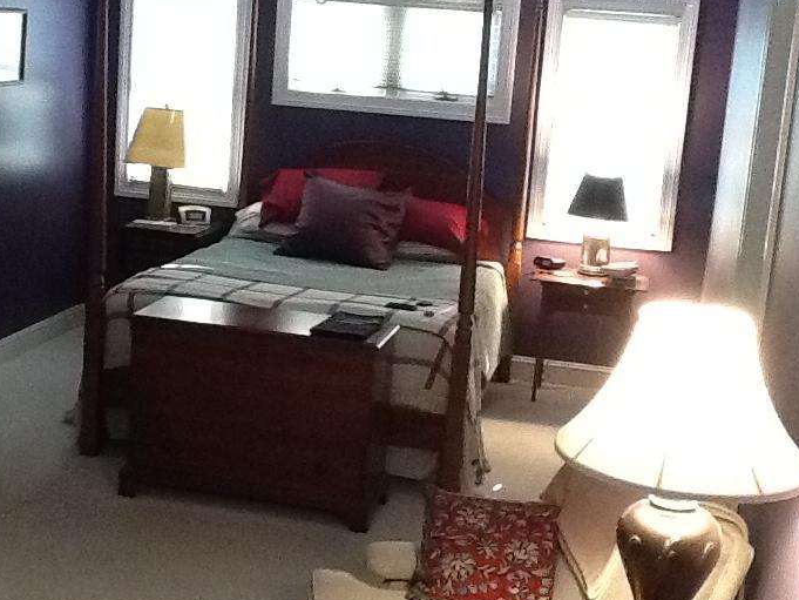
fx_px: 1431
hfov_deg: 31.1
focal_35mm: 62
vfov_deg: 23.7
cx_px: 325
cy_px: 306
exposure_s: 1/30
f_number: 2.4
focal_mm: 2.03
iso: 400
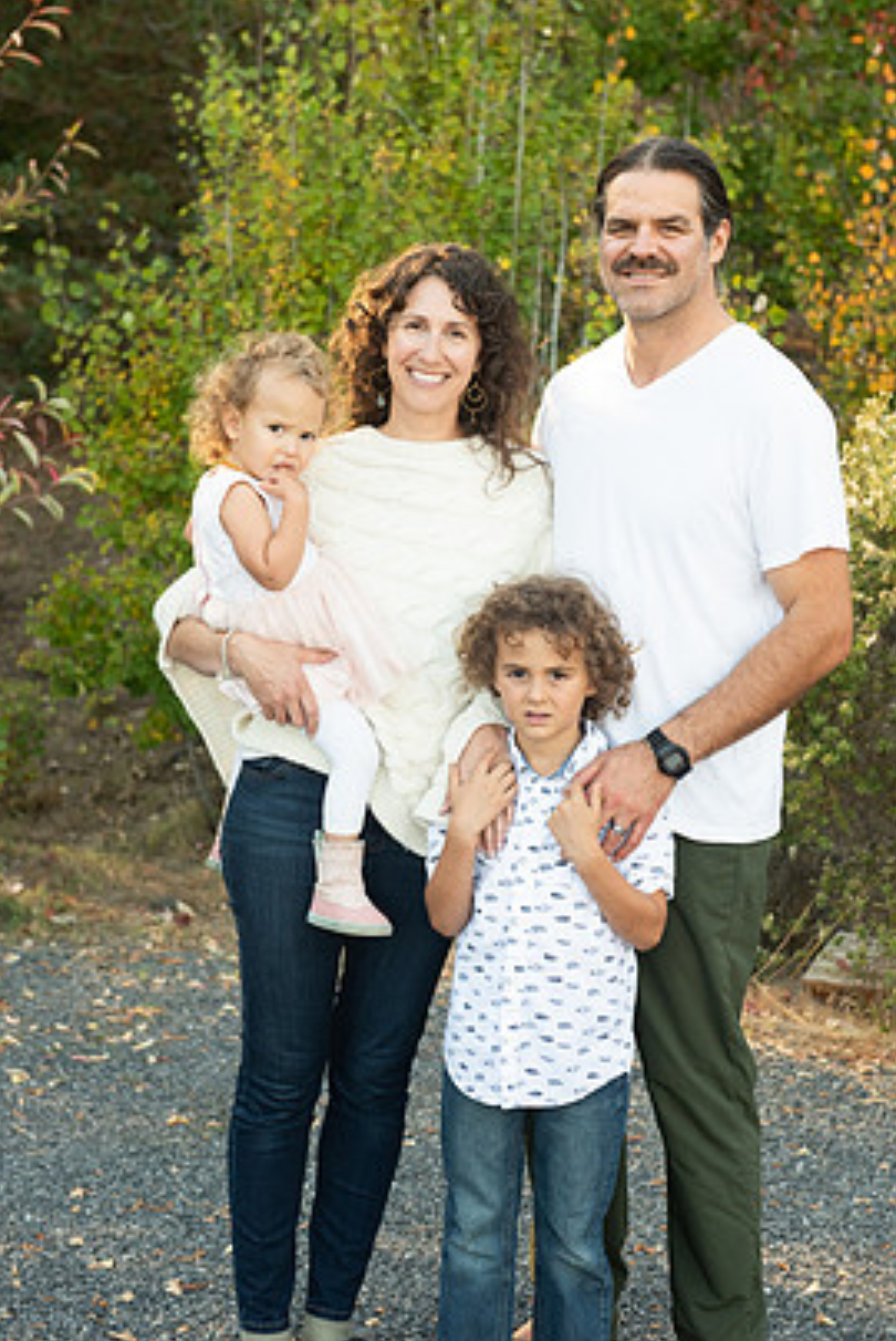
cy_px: 631
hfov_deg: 19.8
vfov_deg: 29.2
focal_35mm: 69
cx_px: 475
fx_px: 2571
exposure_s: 1/320
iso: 640
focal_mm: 62
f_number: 4.5
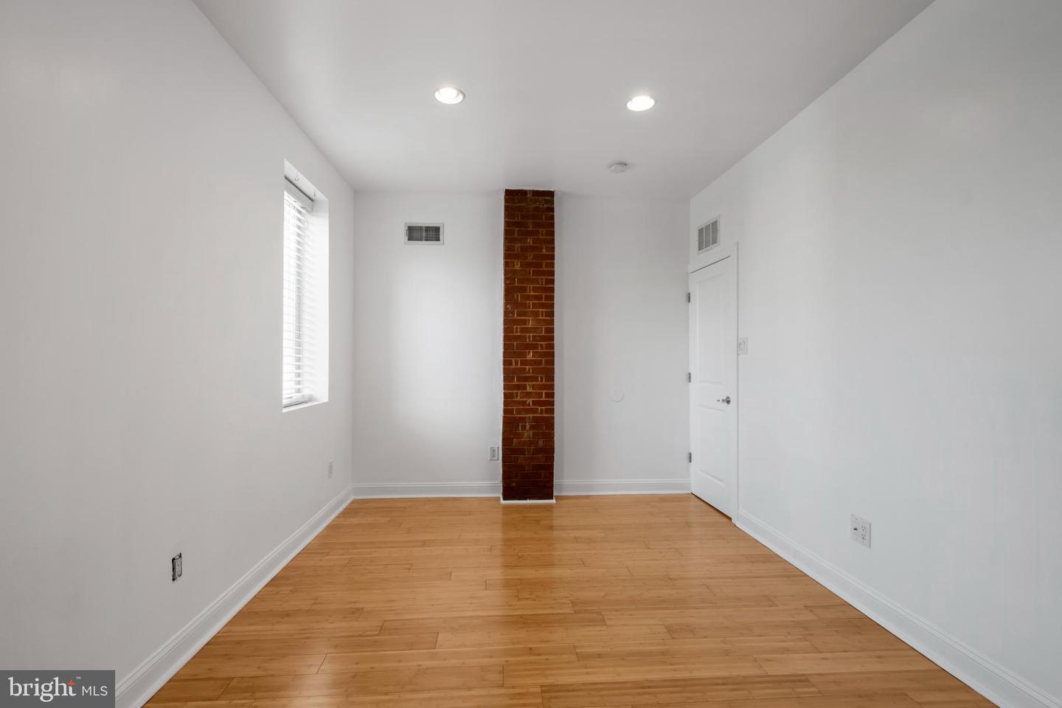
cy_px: 354
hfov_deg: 100.4
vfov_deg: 77.3
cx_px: 531
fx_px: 442
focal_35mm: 15
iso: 200
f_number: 10
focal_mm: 10
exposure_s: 1/8
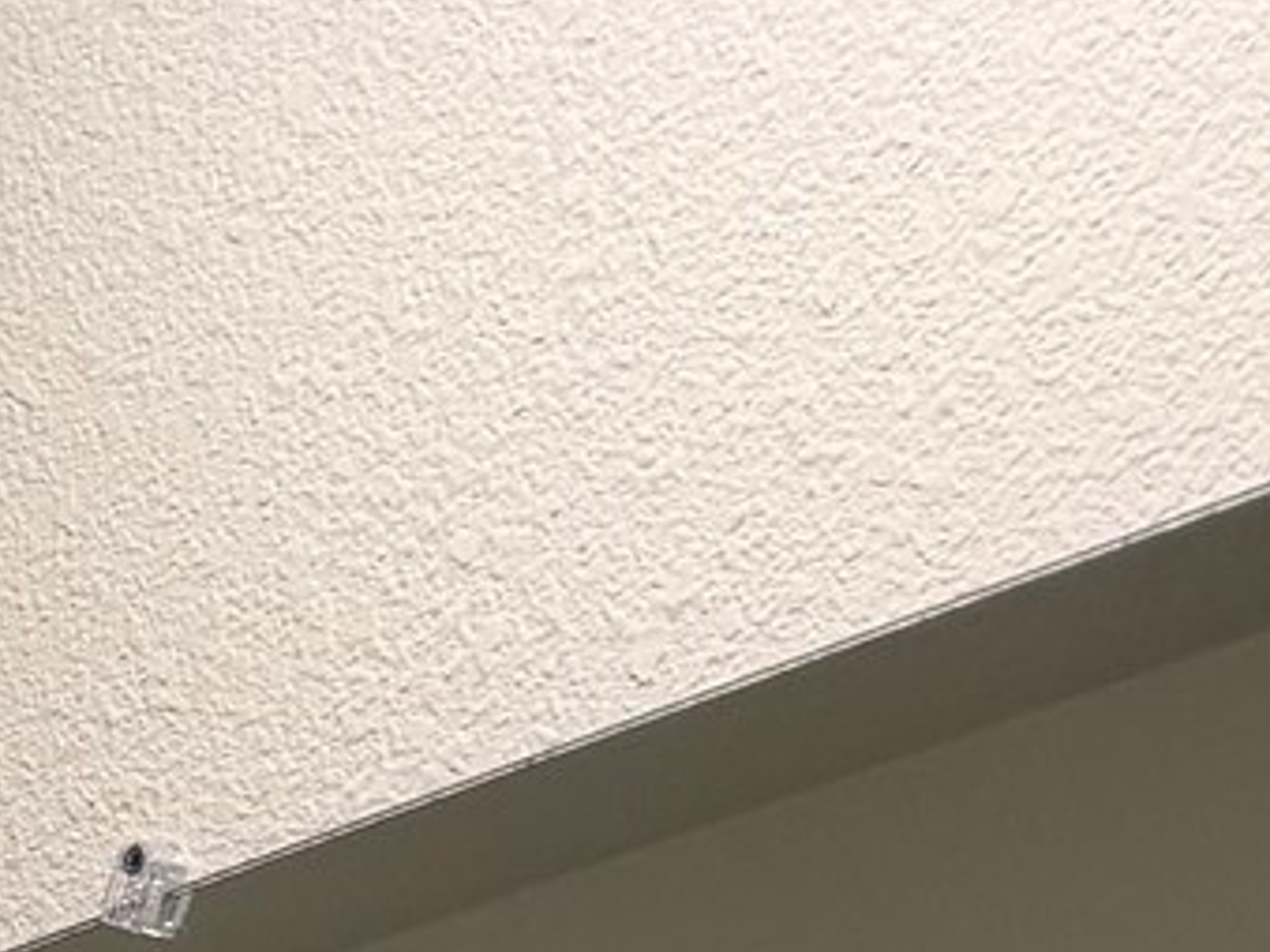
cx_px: -1352
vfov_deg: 7.7
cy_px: 3542
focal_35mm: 145
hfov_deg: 12.0
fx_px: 5318
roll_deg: +4.4
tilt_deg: -7.1
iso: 125
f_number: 1.78
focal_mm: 6.76
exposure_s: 1/120
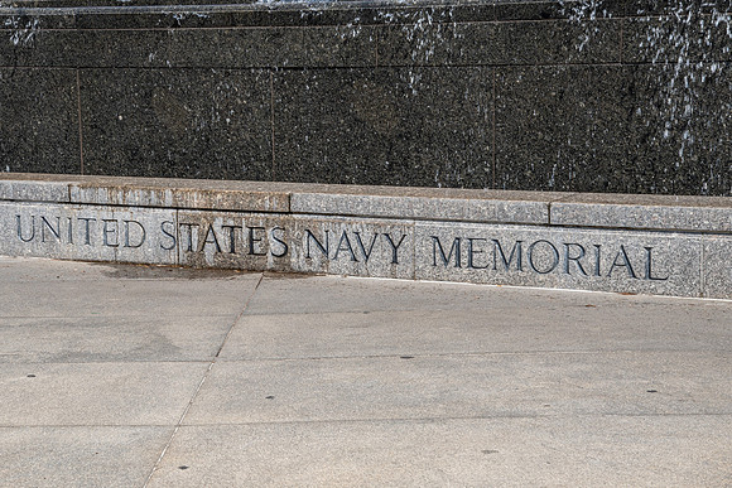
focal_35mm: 74
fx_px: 1502
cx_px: 306
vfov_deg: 18.5
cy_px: 234
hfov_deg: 27.4
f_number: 11
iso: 100
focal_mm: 42
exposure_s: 1/125
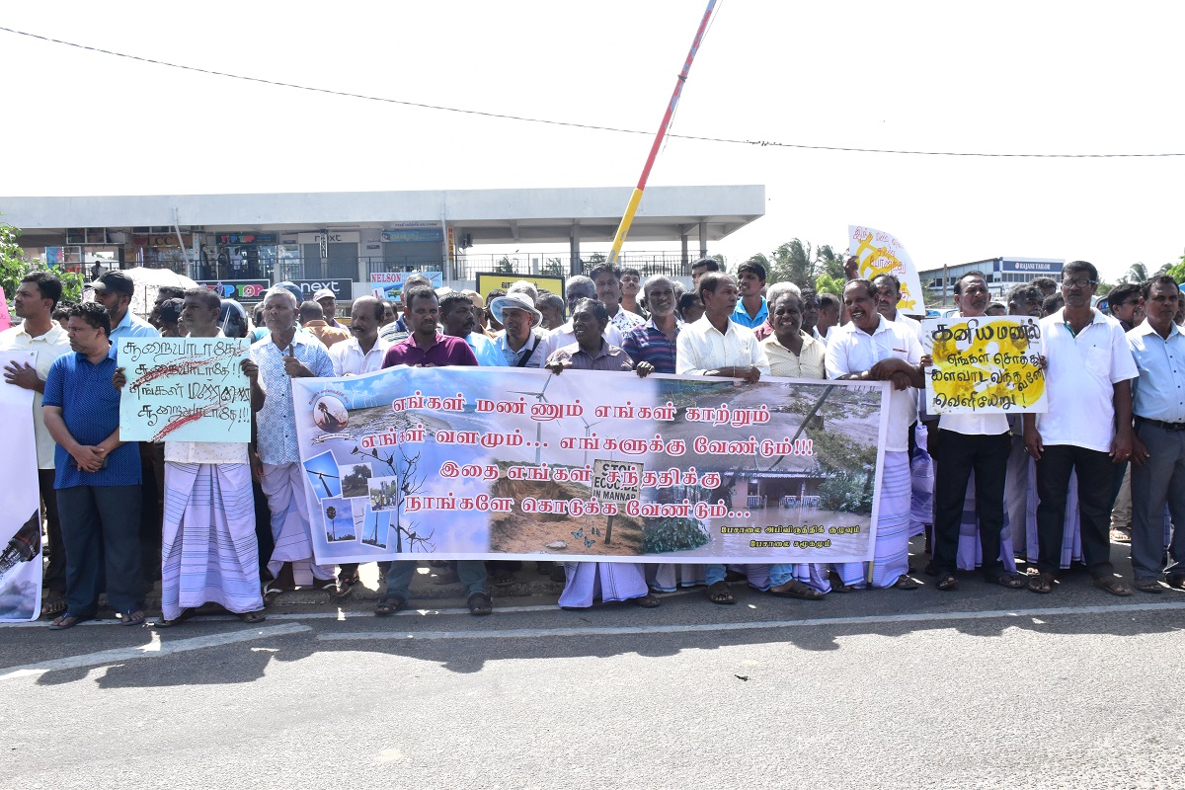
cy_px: 395
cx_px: 592
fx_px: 1136
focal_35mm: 34
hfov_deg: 55.1
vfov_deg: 38.4
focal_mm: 23
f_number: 14
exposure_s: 1/800
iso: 2000
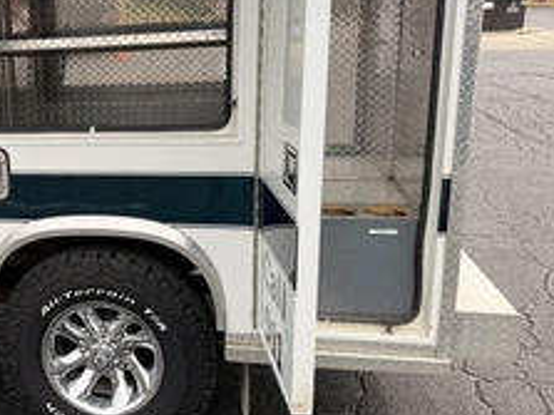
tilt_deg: -14.5
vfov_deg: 33.5
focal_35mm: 43
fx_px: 688
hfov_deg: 40.7
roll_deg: +4.9
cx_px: 60
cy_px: 181
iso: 100
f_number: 1.78
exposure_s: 1/2053
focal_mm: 6.76
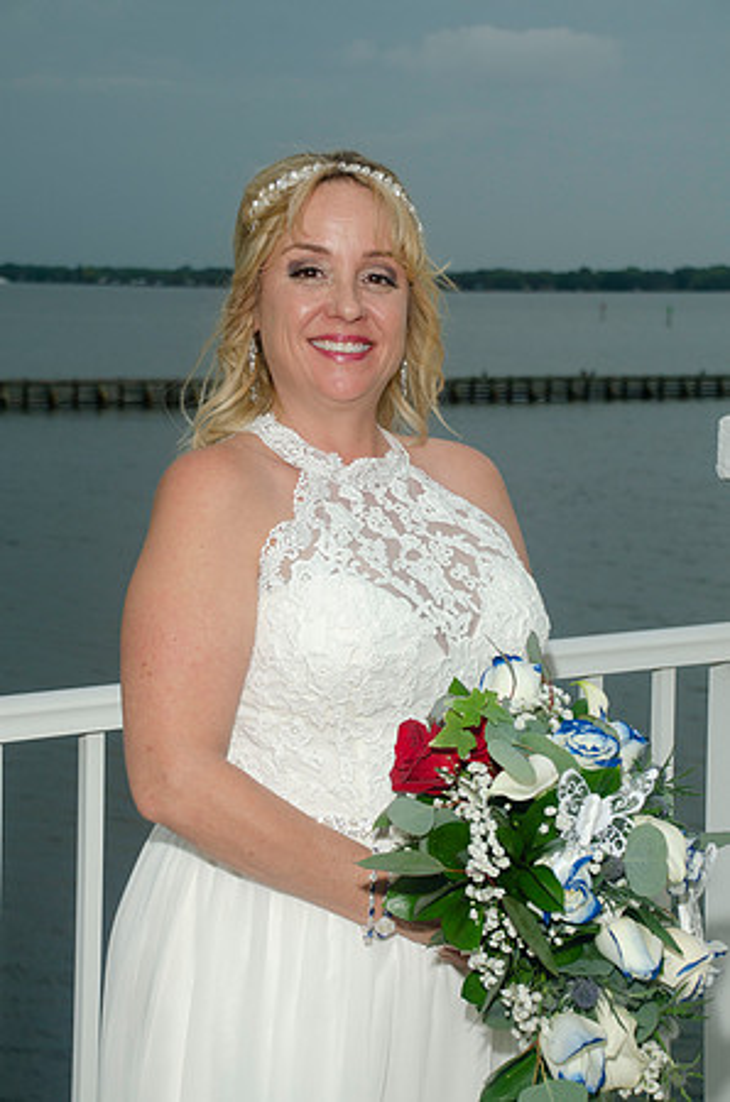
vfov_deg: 27.0
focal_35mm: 75
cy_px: 551
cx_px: 365
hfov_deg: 18.1
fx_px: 2292
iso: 200
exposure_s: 1/250
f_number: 6.3
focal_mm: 50
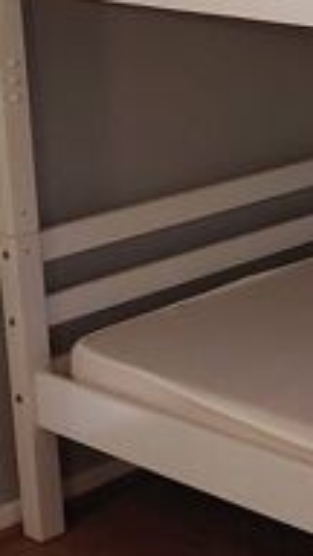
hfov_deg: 10.3
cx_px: 600
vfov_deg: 19.4
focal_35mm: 109
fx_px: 1608
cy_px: 116
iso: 400
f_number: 1.8
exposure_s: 1/33
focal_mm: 4.6
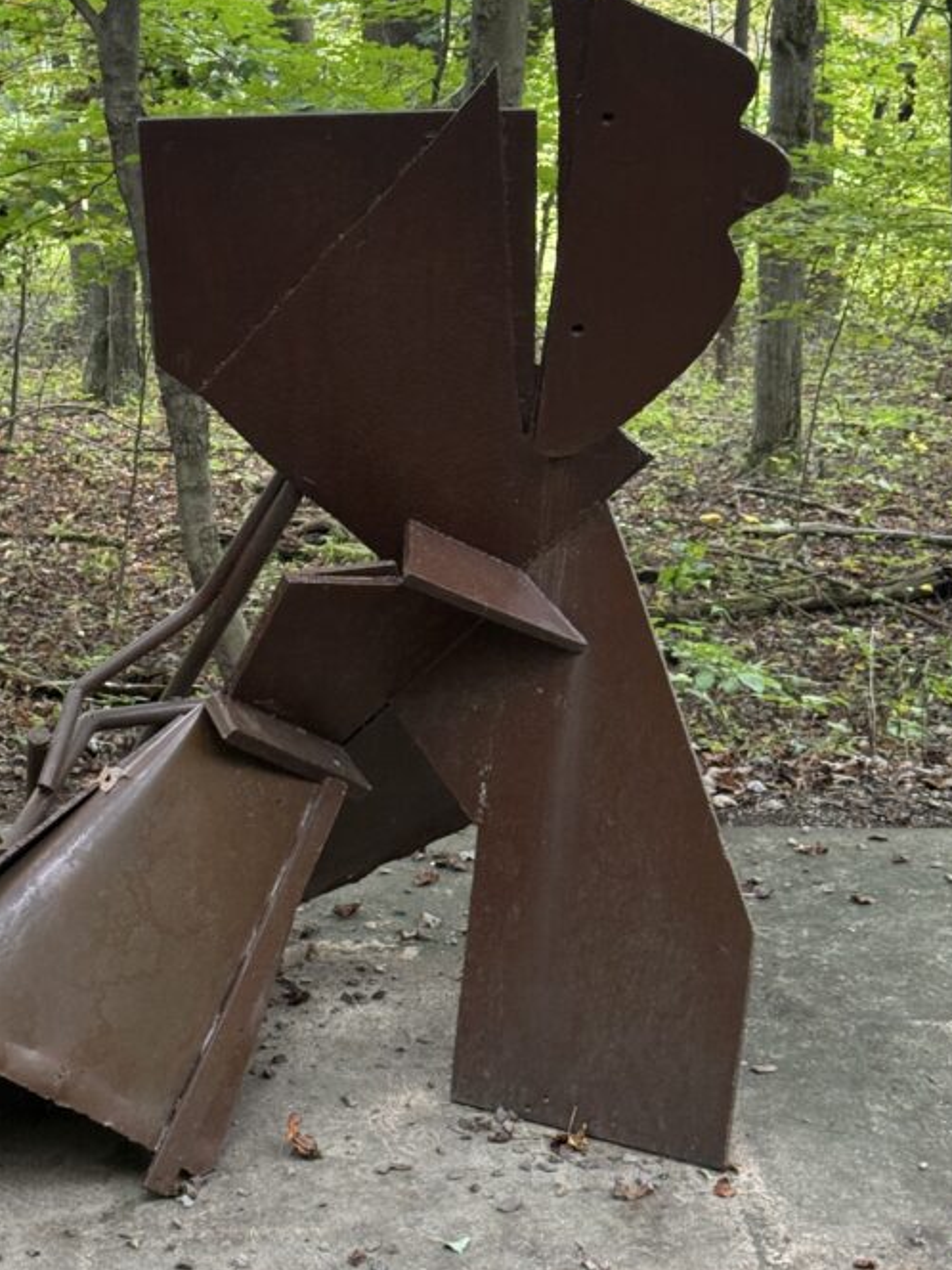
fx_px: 2714
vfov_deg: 26.2
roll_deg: +0.0
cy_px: 430
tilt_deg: -10.5
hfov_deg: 19.8
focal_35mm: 74
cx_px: 304
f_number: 1.78
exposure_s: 1/100
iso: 200
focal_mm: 6.76
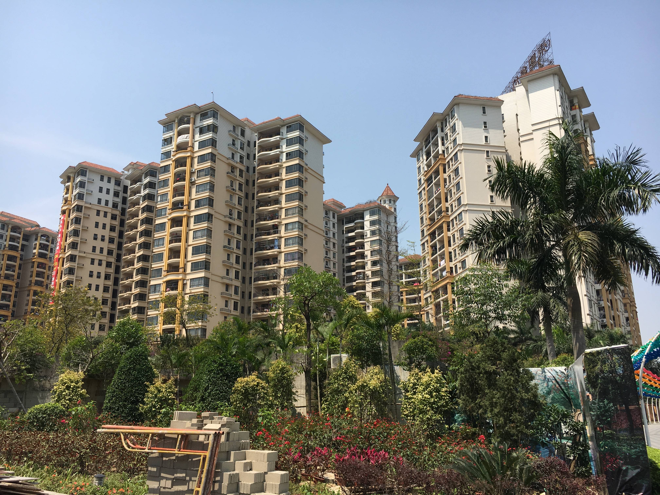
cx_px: 330
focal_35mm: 29
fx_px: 553
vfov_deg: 48.2
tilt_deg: +16.6
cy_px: 248
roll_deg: +0.2
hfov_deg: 61.7
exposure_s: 1/1637
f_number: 2.2
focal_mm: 4.15
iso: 25
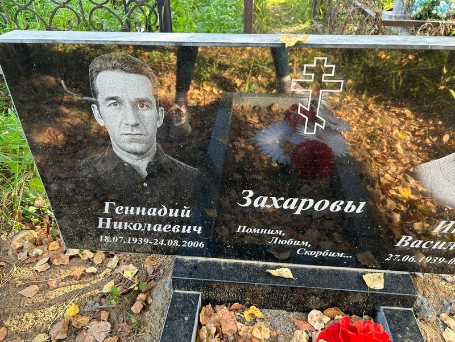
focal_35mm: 26
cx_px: 228
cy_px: 171
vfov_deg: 53.1
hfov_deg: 67.3
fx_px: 342
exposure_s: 1/137
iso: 32
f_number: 1.5
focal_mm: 5.7
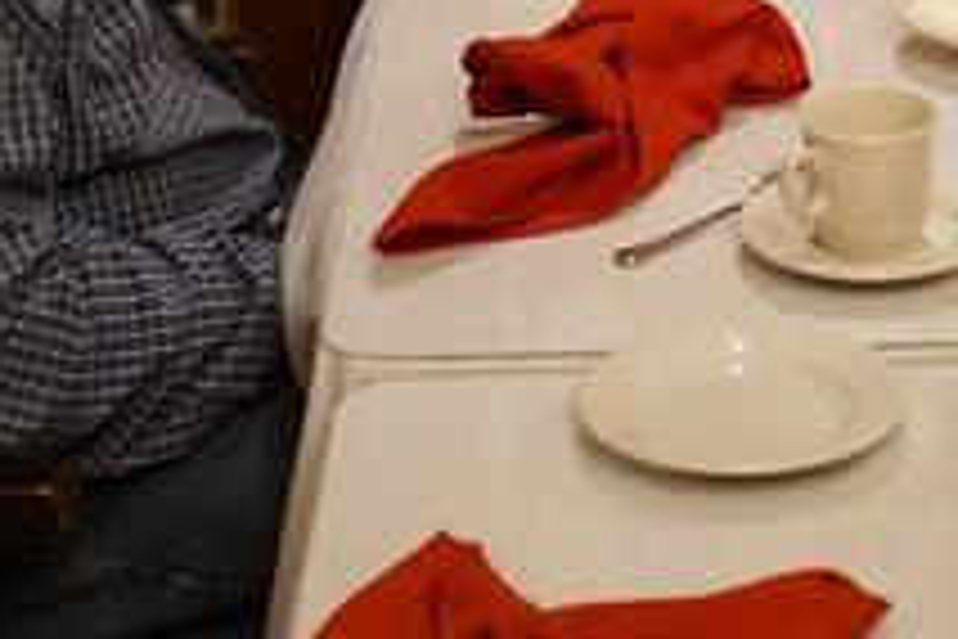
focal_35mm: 126
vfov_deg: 10.5
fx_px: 3353
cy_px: -308
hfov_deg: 15.8
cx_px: 1066
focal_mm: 28
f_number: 2.8
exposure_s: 1/60
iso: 2500
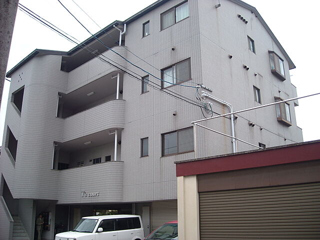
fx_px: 324
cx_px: 160
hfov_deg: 52.6
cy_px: 120
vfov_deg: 40.7
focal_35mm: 35
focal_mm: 5.7
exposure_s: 1/184
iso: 64
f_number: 5.6
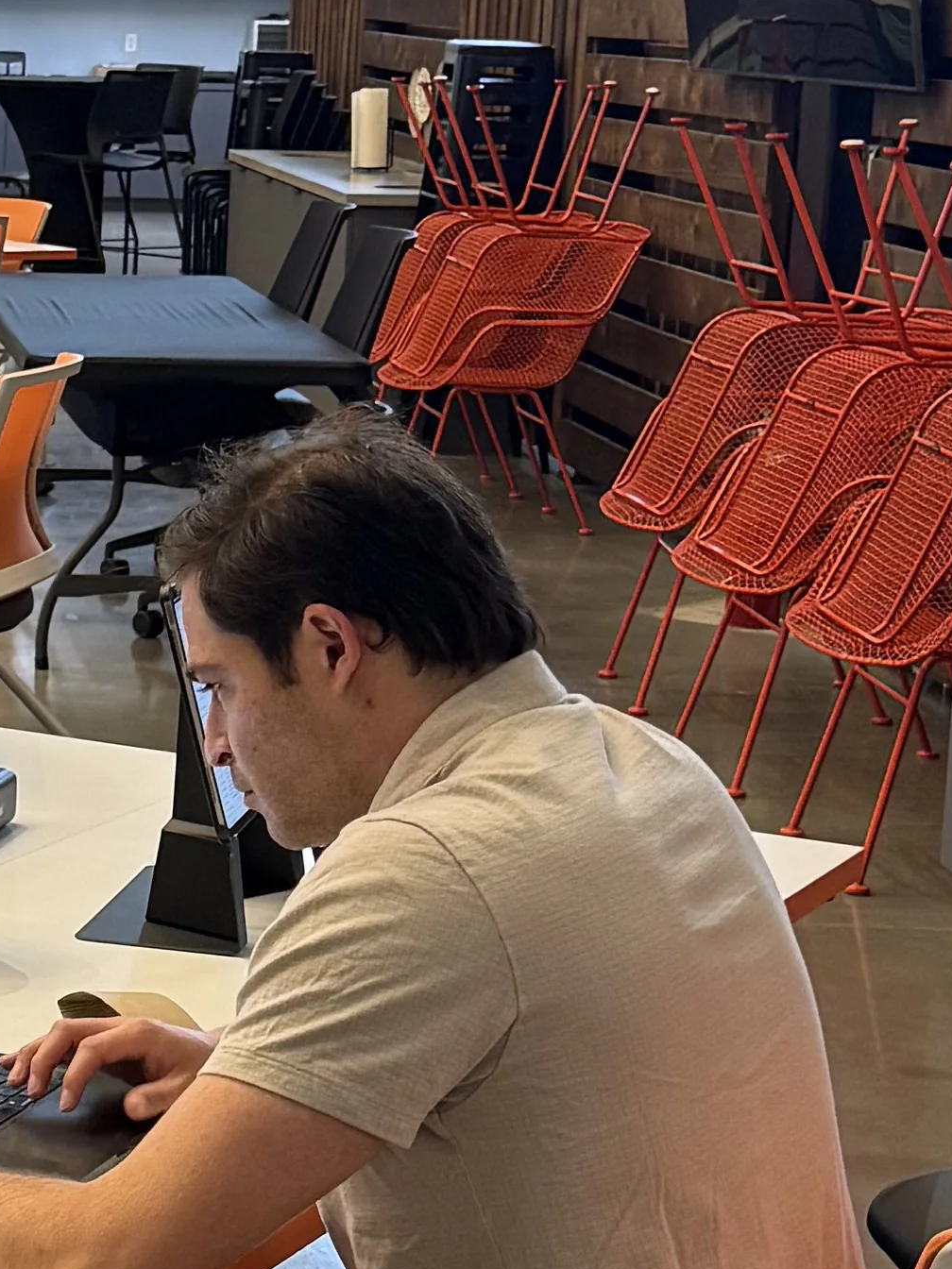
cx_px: -300
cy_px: 624
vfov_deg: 19.3
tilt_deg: -10.8
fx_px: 3740
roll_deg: -1.2
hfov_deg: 13.9
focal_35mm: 102
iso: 200
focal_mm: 6.76
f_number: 1.78
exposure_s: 1/60
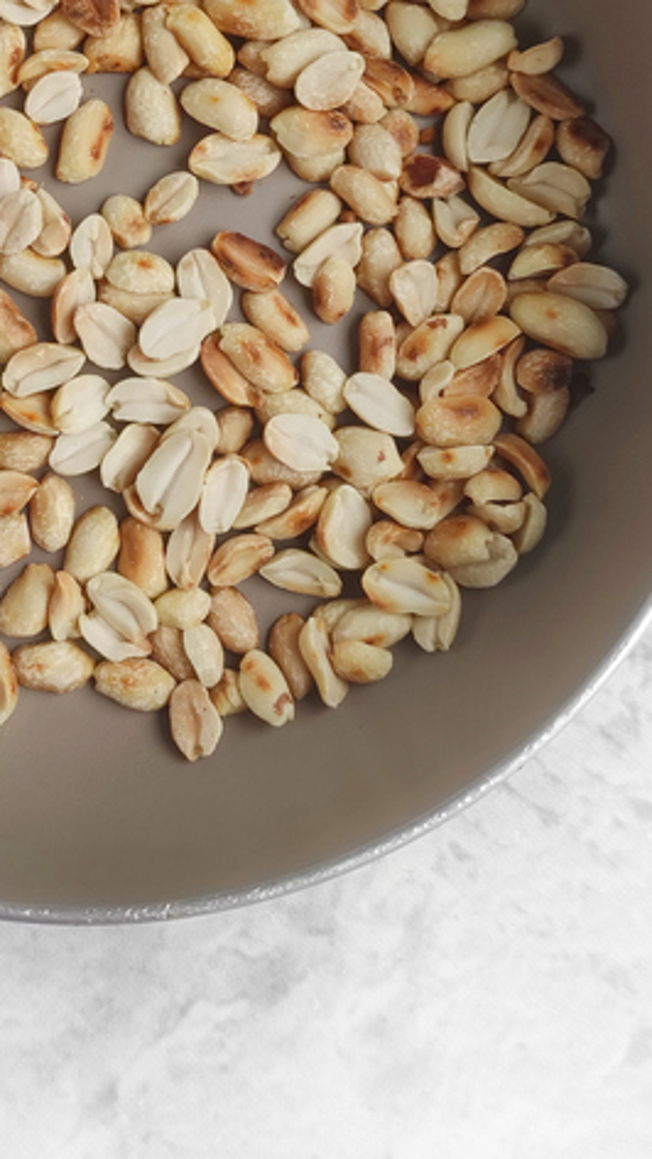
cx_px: 88
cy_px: 369
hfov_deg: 25.3
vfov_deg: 43.8
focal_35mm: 46
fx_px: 1414
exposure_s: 1/211
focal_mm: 5.43
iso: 50
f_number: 1.89
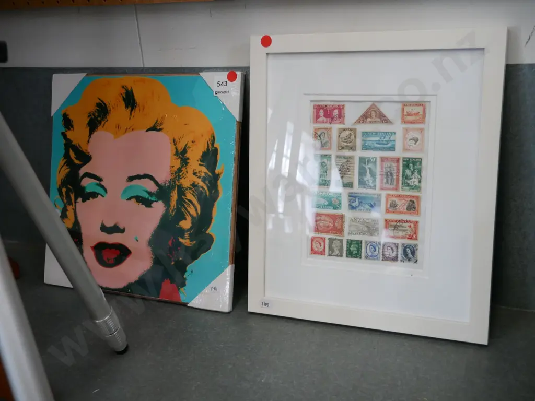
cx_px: 268
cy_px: 200
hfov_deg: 46.8
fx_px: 618
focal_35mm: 40
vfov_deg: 36.0
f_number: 4.1
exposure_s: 1/60
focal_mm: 20
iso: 1000
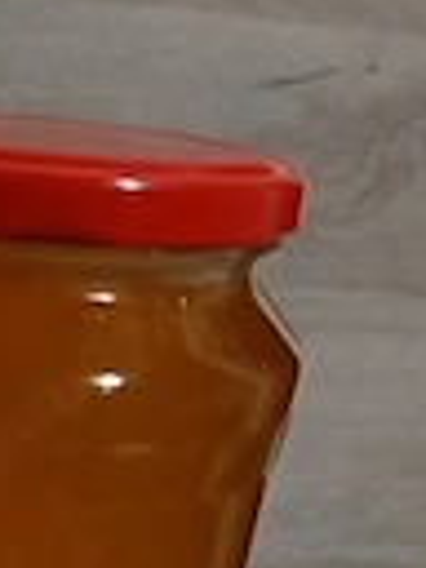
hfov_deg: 17.0
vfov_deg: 21.6
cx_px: -142
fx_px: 1329
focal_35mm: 81
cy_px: 759
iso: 500
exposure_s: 1/20
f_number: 1.8
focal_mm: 3.98
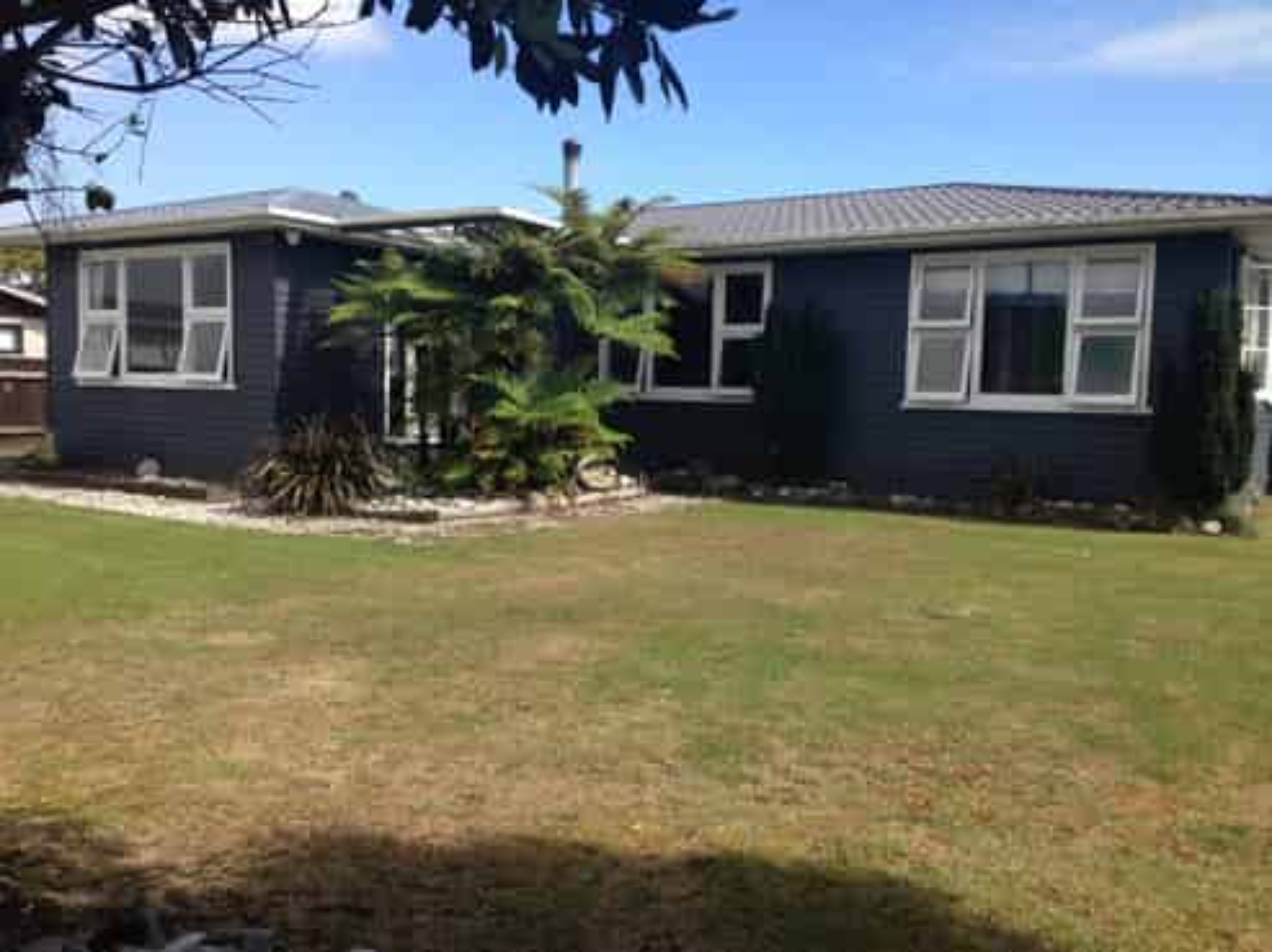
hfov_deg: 55.4
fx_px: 1212
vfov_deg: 42.9
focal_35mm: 33
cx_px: 636
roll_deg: -2.7
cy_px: 476
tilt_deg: -3.9
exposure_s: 1/1063
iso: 50
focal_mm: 4.12
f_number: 2.4
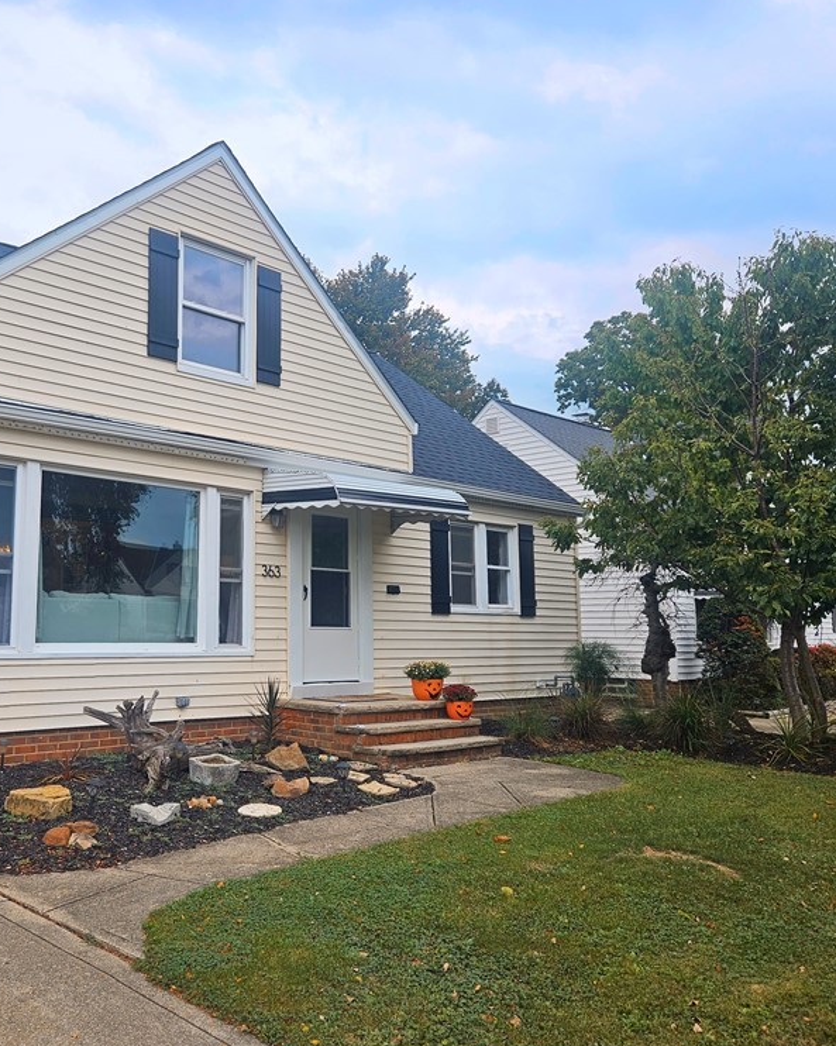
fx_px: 959
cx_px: 272
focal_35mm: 31
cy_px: 522
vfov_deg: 57.2
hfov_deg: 46.3
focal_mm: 5.4
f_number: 1.8
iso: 25
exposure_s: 1/282
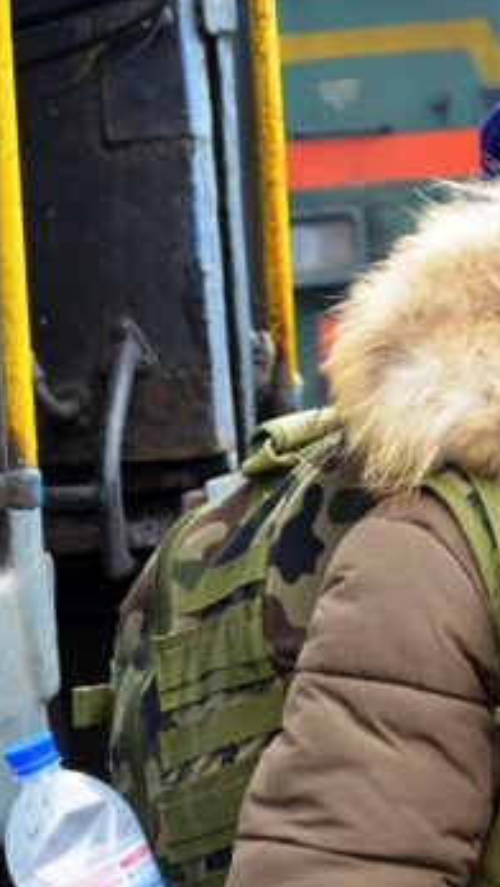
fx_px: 3696
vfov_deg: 13.7
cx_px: 497
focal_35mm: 157
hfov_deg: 7.7
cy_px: 512
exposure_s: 1/100
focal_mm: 55
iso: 400
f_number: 5.6
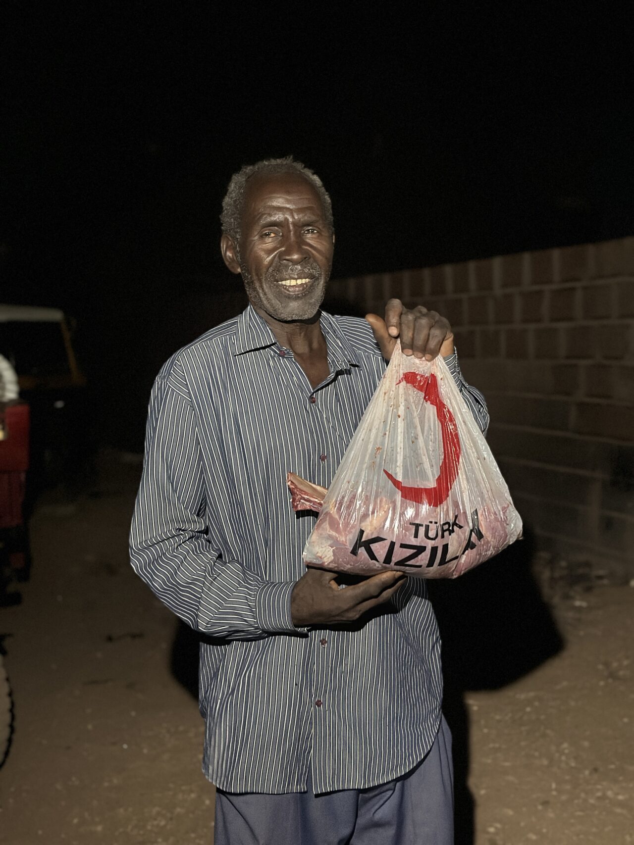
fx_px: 1172
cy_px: 422
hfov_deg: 30.3
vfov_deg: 39.7
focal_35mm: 48
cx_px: 317
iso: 1000
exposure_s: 1/30
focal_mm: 6.86
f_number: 1.78
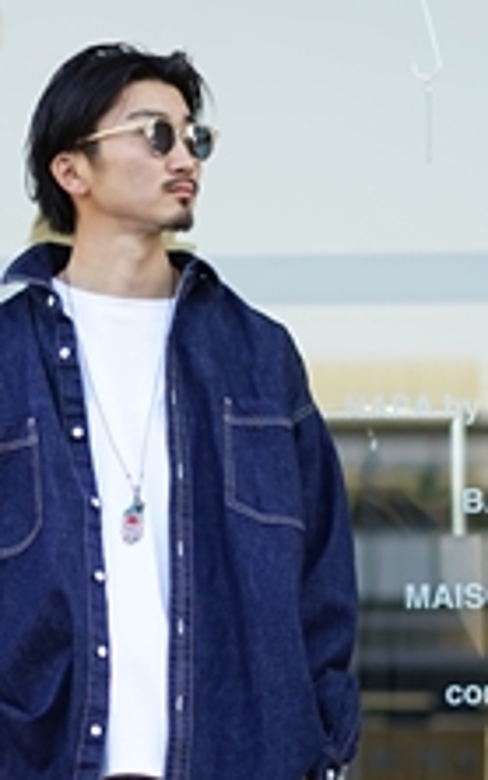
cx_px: -21
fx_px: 4293
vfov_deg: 10.4
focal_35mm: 202
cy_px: 567
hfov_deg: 6.5
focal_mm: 55
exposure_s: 1/200
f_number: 2
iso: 100
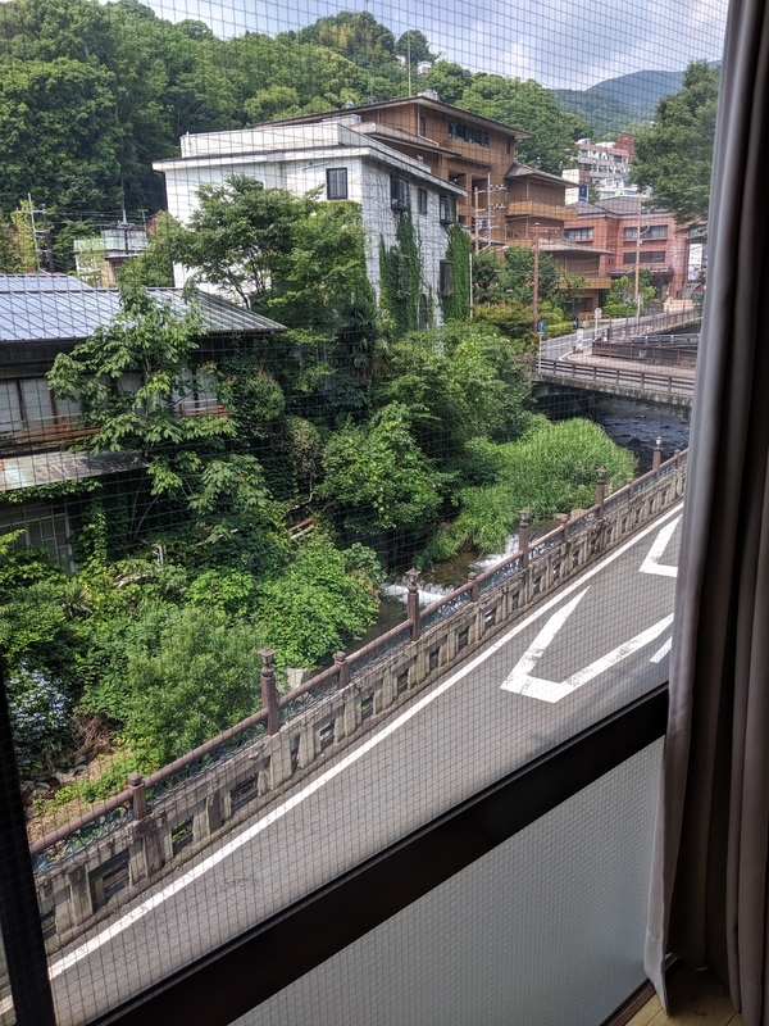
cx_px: 384
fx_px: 800
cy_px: 513
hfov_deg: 51.4
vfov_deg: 65.3
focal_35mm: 27
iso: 52
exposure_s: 1/1466
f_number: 1.8
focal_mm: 4.44
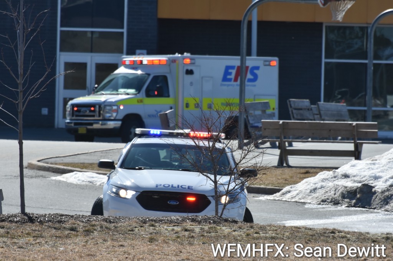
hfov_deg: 4.6
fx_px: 4911
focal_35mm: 450
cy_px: 130
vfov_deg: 3.1
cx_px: 196
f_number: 10
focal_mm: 300
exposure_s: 1/1000
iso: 500
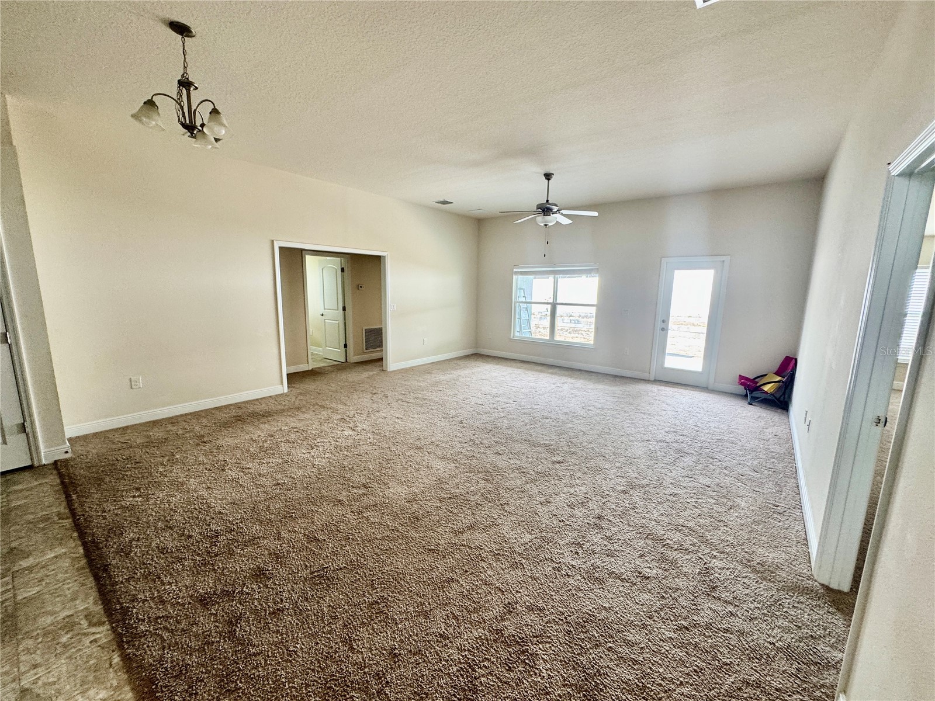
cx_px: 468
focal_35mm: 14
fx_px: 378
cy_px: 350
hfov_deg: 102.1
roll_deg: -0.8
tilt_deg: -10.1
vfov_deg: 85.7
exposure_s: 1/99
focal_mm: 2.22
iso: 160
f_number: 2.2
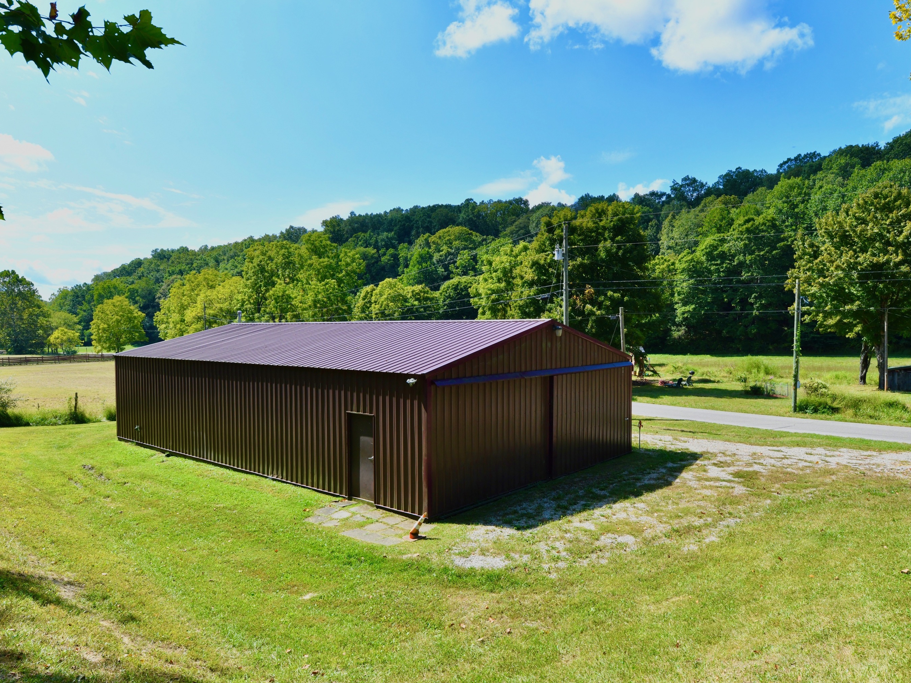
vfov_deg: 56.8
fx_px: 632
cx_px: 507
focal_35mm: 24
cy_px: 341
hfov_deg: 71.4
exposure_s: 1/500
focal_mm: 22
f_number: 11
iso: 640
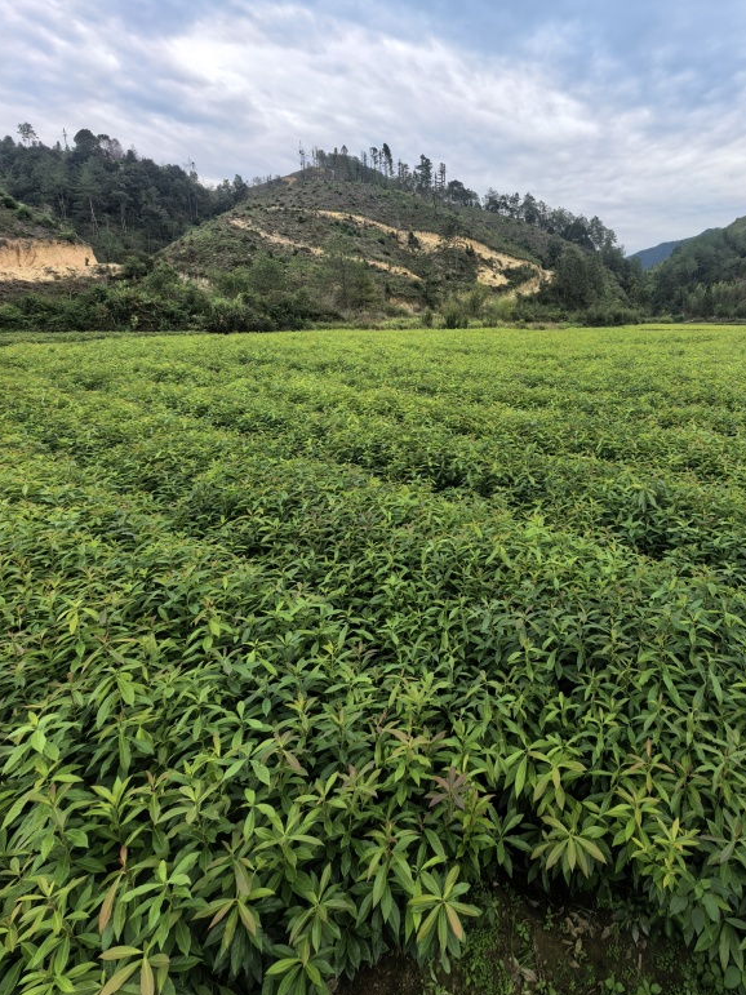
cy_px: 408
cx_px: 487
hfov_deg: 69.9
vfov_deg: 86.9
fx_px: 517
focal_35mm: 18
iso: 50
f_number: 2.2
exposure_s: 1/235
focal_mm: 1.95
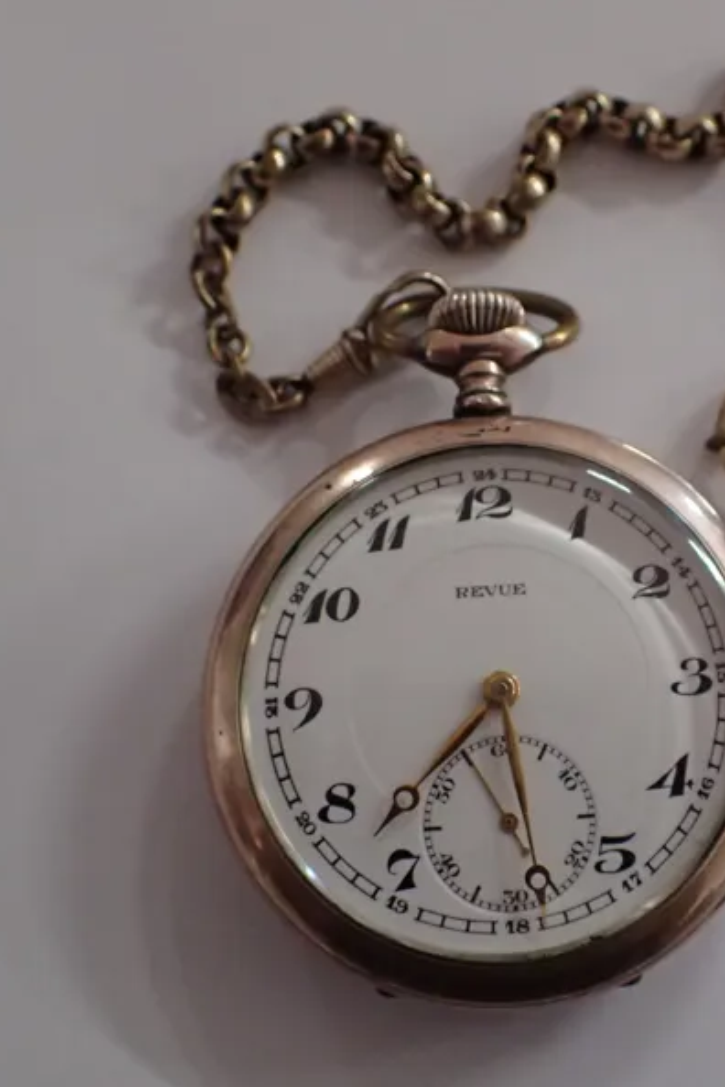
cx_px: 564
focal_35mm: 42
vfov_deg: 46.4
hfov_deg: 31.2
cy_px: 544
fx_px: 1269
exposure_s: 1/80
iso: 800
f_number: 2.3
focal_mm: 5.5
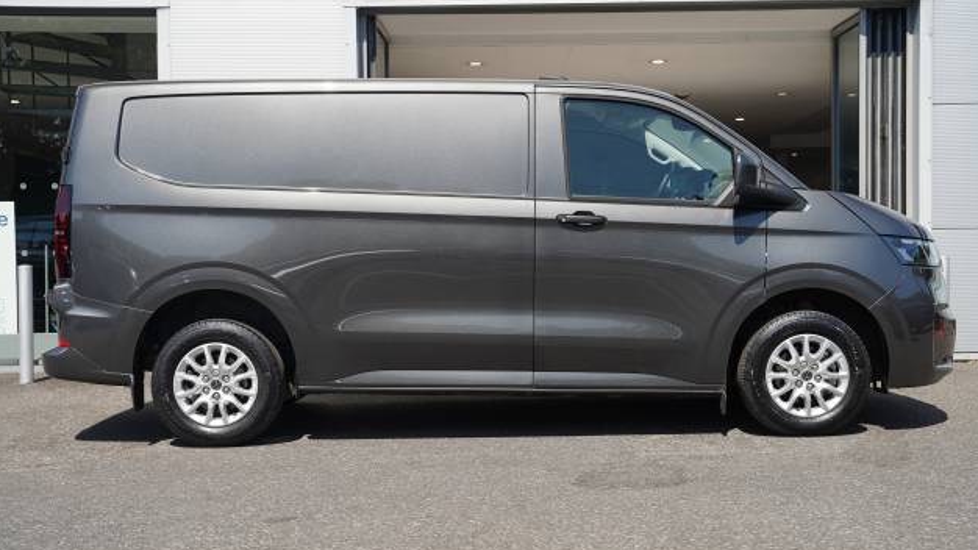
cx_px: 495
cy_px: 280
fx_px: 1198
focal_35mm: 46
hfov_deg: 44.4
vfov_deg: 25.8
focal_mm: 43.2
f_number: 4.5
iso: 100
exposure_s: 1/250
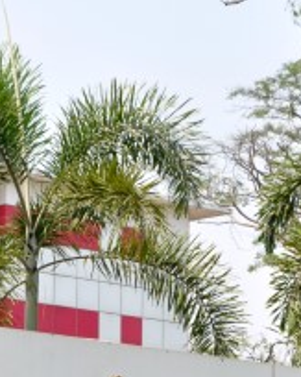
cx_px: -44
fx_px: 1783
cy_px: 343
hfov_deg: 9.5
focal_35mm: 160
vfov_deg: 12.0
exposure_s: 1/60
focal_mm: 38
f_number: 16
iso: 250
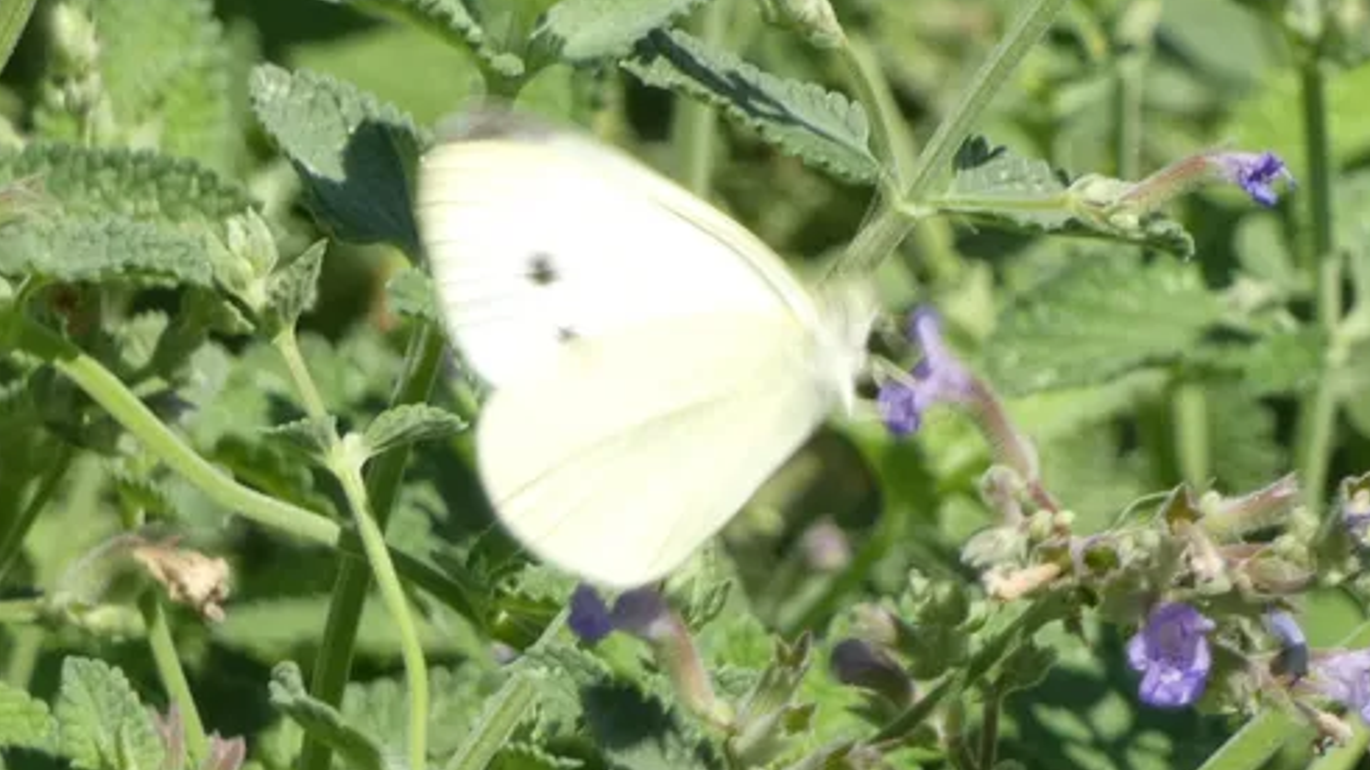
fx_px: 19177
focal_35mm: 528
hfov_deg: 4.1
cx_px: 759
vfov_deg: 2.3
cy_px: 424
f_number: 5.6
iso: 80
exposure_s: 1/125
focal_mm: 66.7
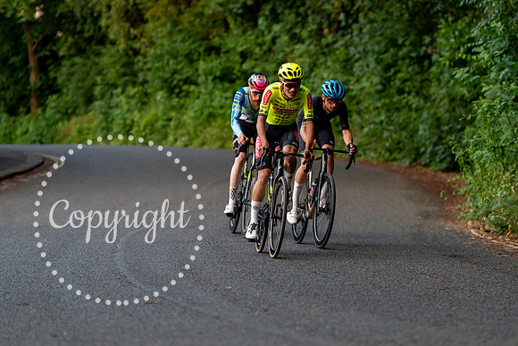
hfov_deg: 11.8
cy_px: 170
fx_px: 2498
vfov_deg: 7.9
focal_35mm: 174
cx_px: 285
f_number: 2.8
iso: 1250
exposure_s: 1/1000
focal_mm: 135
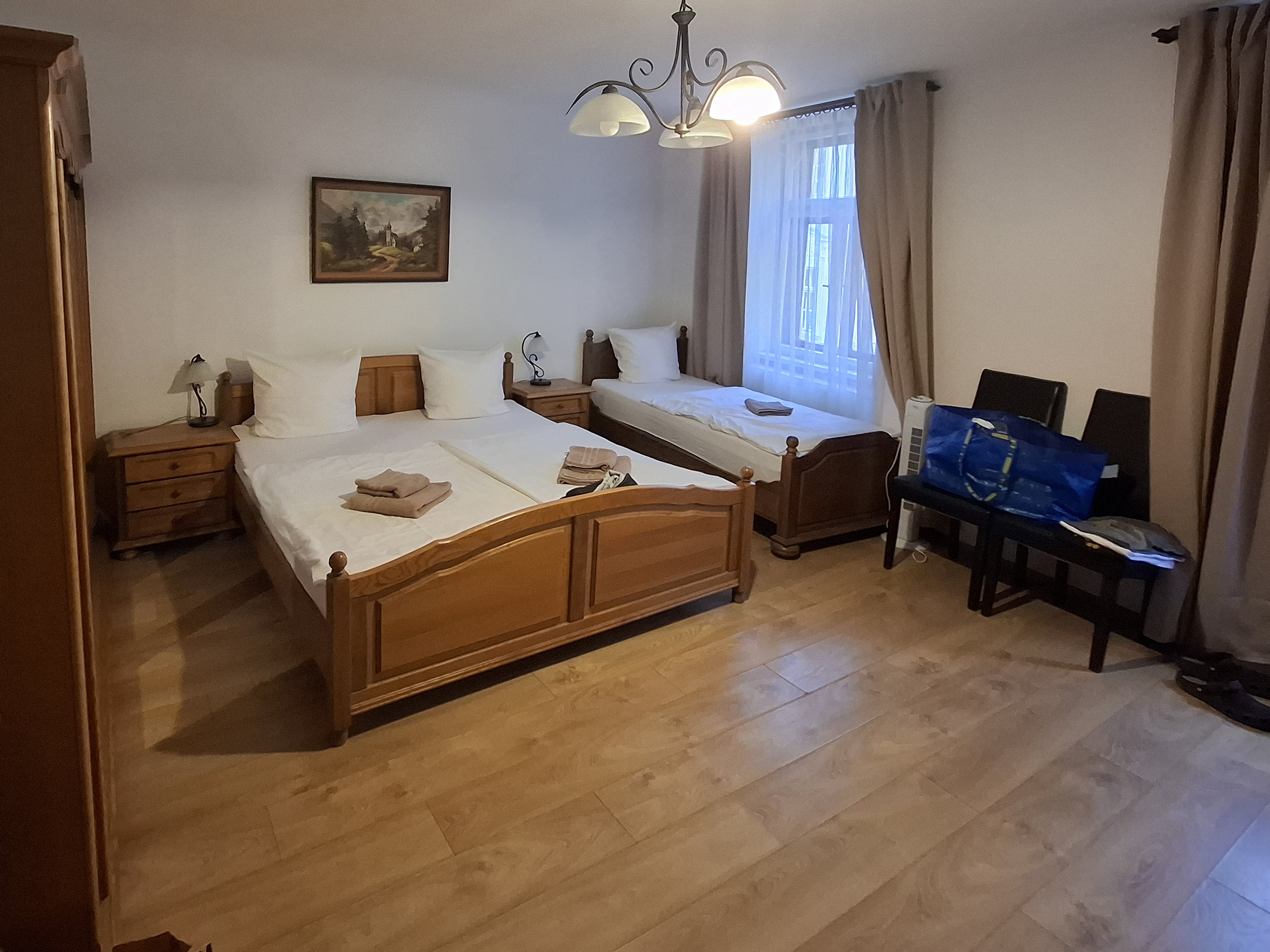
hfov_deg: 86.6
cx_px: 506
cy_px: 325
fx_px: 660
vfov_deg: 69.7
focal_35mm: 18
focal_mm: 1.74
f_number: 2.2
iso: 160
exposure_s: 1/25
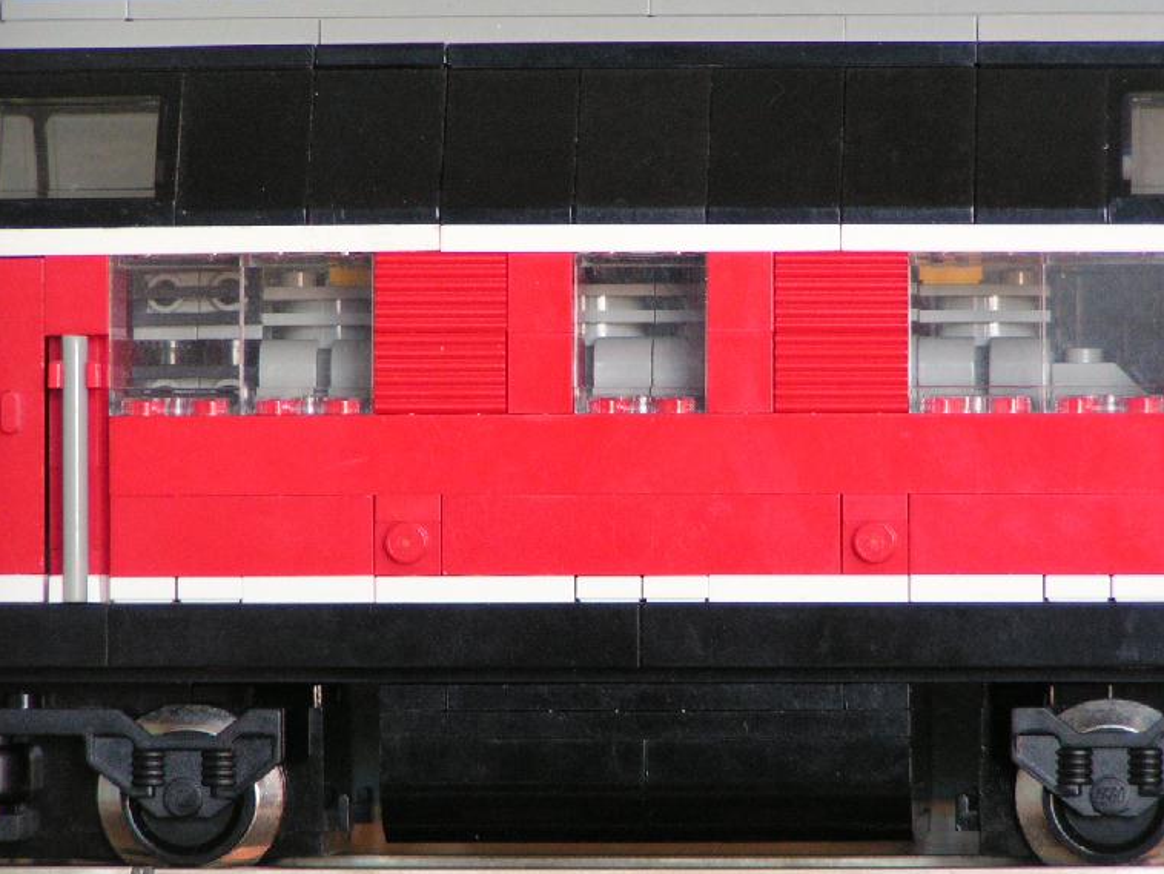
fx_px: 8376
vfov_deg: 6.0
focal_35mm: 249
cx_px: 600
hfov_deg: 7.9
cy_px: 456
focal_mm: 36.1
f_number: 3.5
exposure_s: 1/30
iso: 200
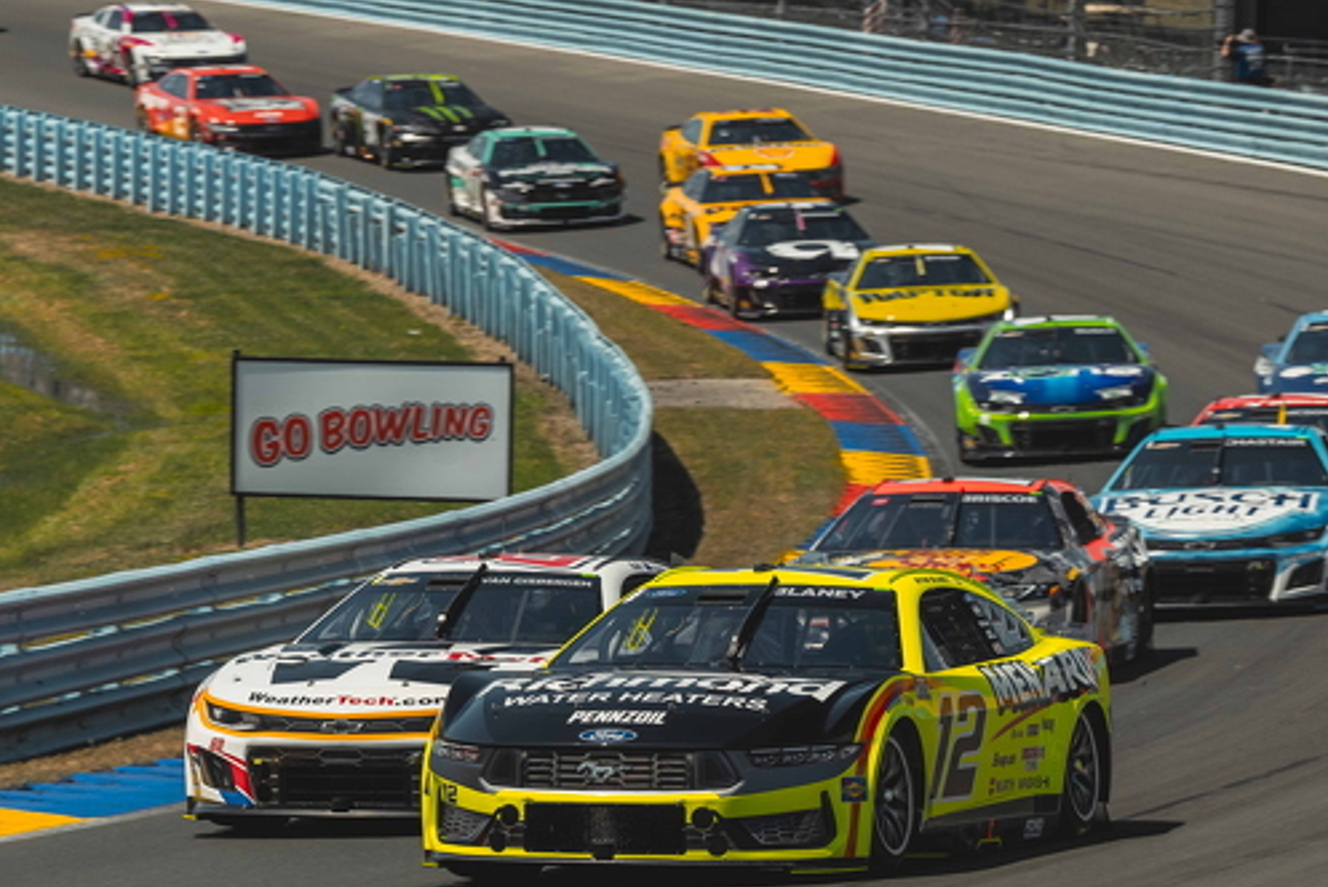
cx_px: 569
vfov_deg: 6.4
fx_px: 7935
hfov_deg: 9.6
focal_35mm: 215
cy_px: 572
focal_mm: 135
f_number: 8
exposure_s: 1/500
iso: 100
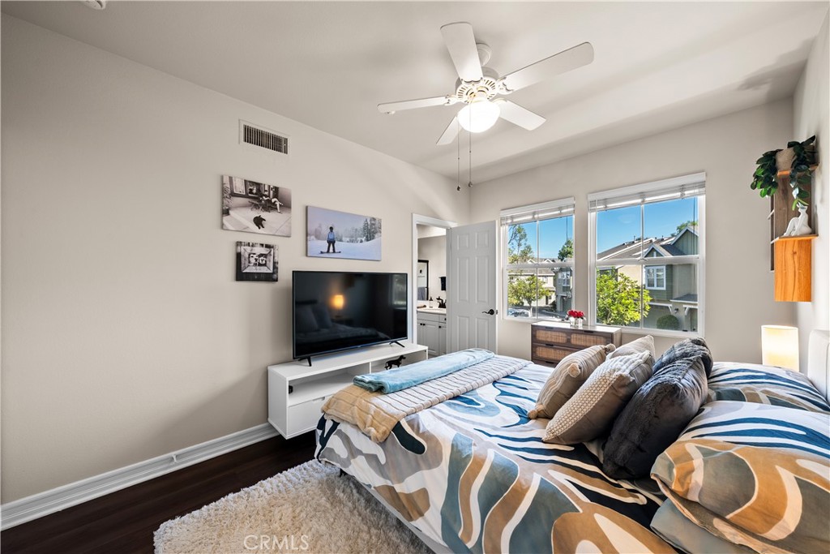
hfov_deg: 112.6
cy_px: 277
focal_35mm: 12
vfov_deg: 90.0
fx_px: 277
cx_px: 415
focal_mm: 12
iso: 100
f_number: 9
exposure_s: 1/2
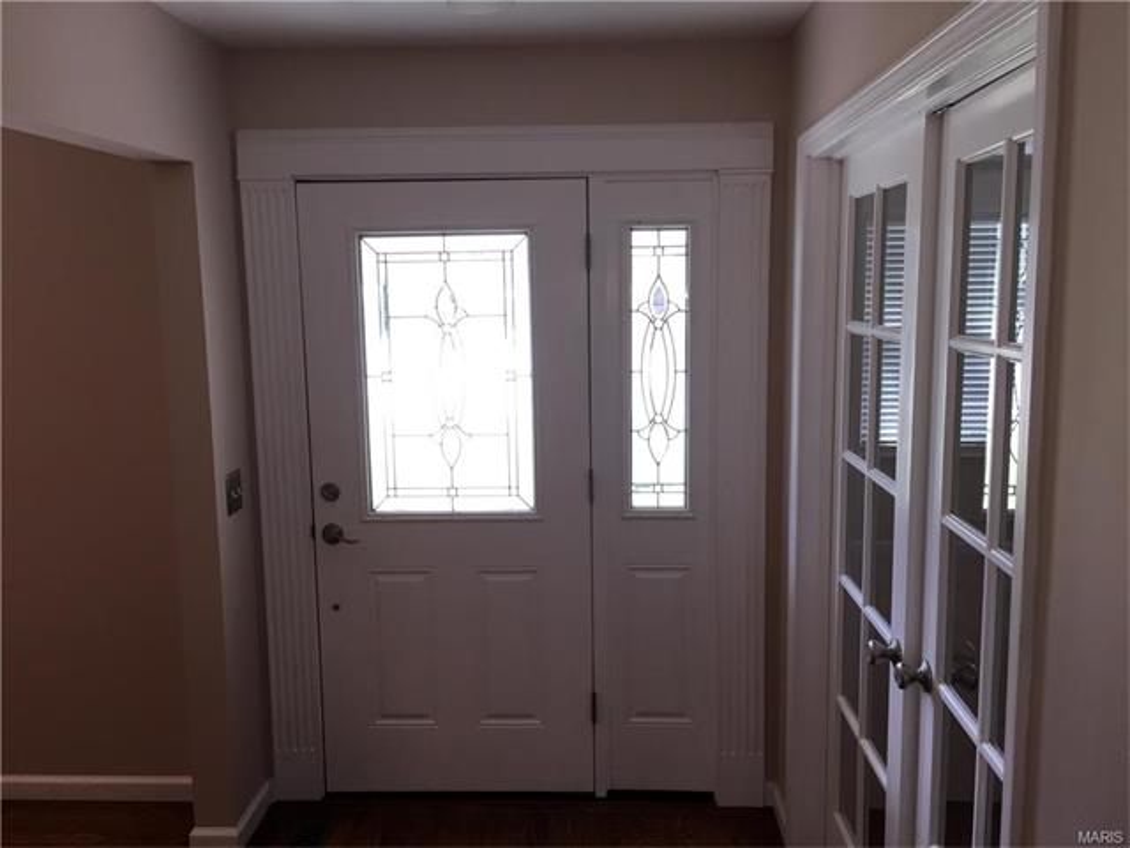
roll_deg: +0.6
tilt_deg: -8.4
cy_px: 424
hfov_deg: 61.7
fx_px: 947
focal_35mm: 29
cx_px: 565
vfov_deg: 48.2
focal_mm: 4.15
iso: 80
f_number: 2.2
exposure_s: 1/120
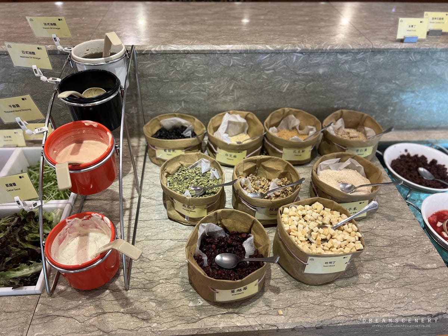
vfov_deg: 53.1
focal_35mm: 26
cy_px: 168
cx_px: 224
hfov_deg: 67.3
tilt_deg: -40.5
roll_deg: -1.6
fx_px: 336
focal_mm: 5.7
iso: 160
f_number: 1.5
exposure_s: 1/60
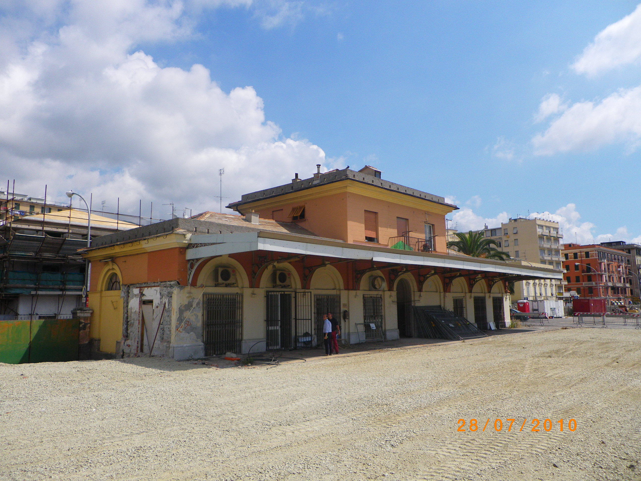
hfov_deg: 63.4
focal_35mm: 28
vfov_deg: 49.7
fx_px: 518
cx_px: 320
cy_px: 240
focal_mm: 4.9
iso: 80
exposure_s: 1/500
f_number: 7
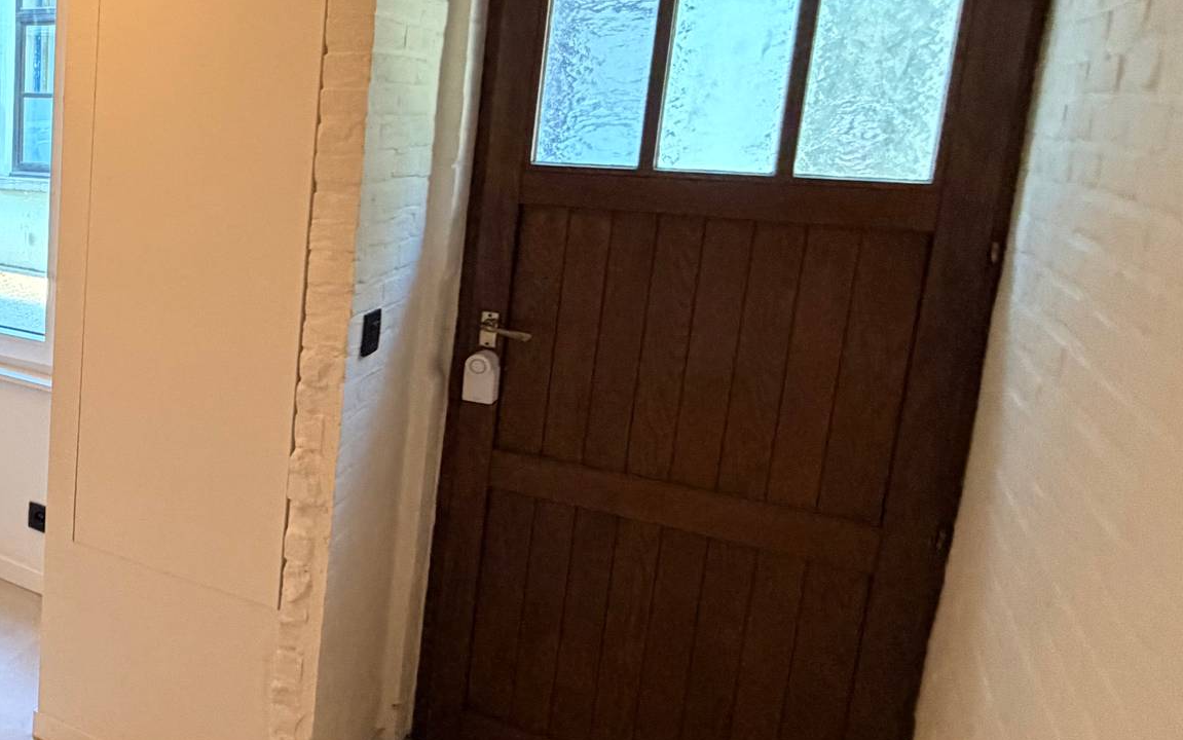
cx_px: -83
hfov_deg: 45.5
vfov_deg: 38.0
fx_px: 1064
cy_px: 260
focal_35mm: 33
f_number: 2.2
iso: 400
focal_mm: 2.22
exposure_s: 1/50
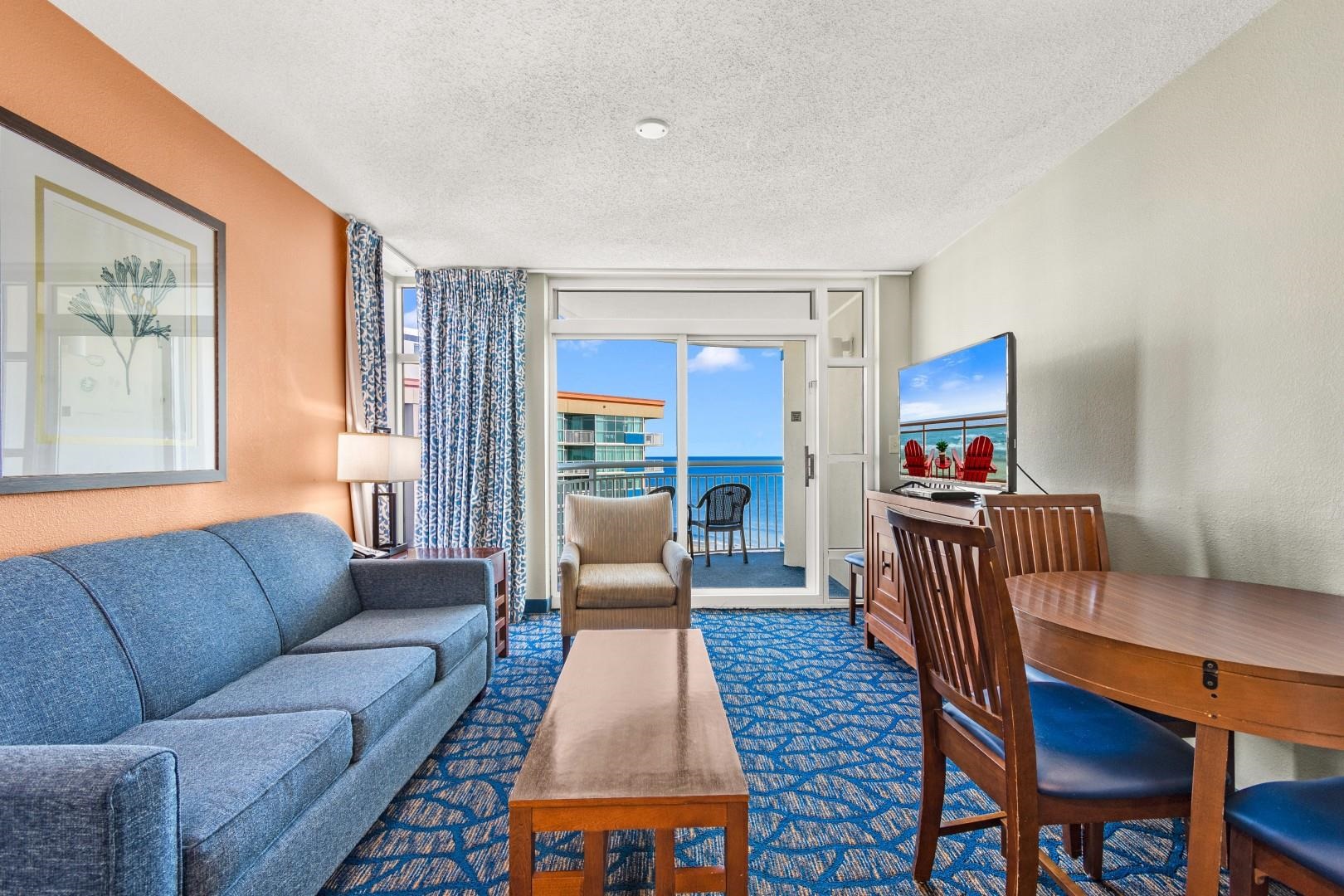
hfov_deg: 100.4
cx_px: 672
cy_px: 448
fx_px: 560
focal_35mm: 15
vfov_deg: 77.3
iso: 100
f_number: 4.5
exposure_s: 1/8
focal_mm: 10
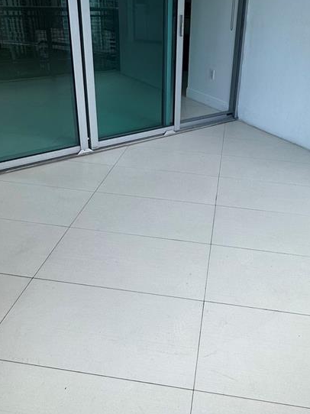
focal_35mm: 31
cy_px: 156
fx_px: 370
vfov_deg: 57.7
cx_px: 194
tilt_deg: -24.0
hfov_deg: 45.0
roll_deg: -2.8
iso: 40
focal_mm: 2.22
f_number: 2.2
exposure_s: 1/287
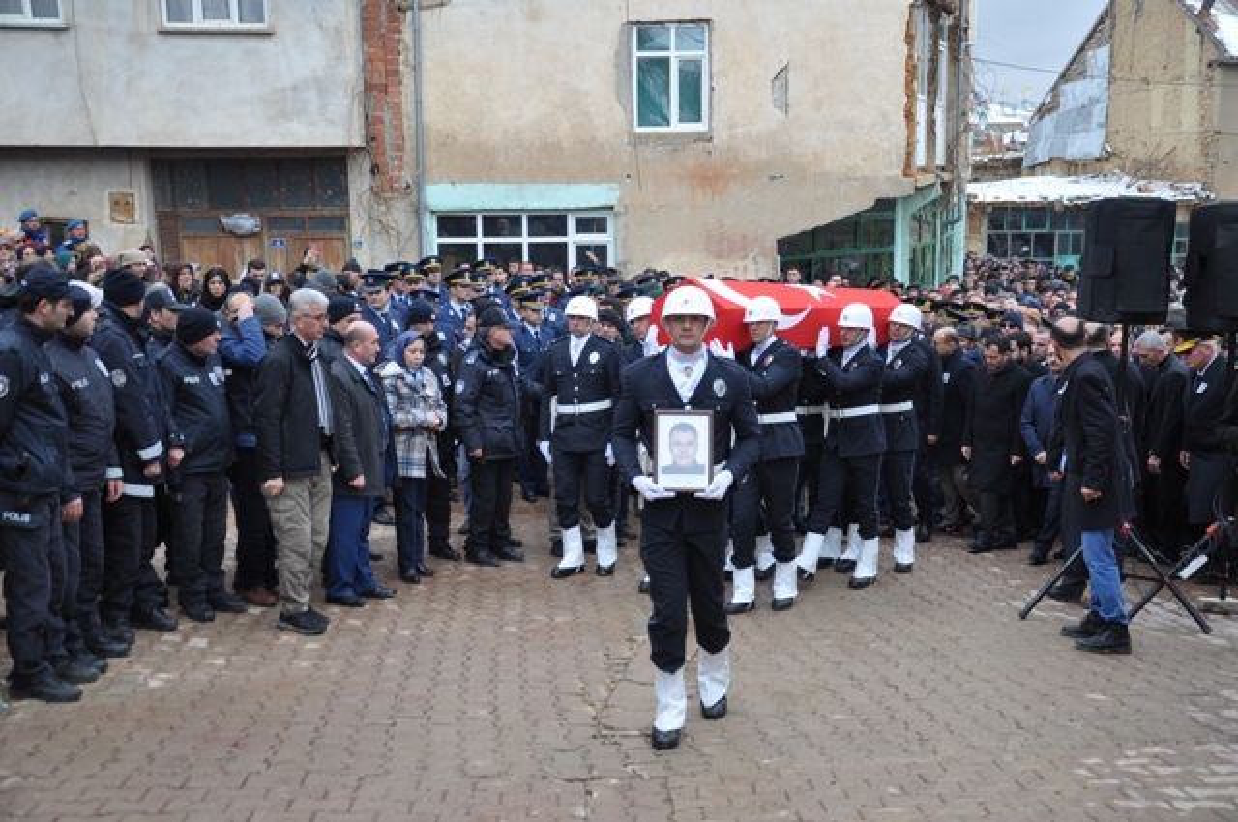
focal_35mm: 45
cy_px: 411
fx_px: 1546
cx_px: 619
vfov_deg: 29.8
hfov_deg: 43.7
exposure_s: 1/640
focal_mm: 30
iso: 640
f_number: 4.2
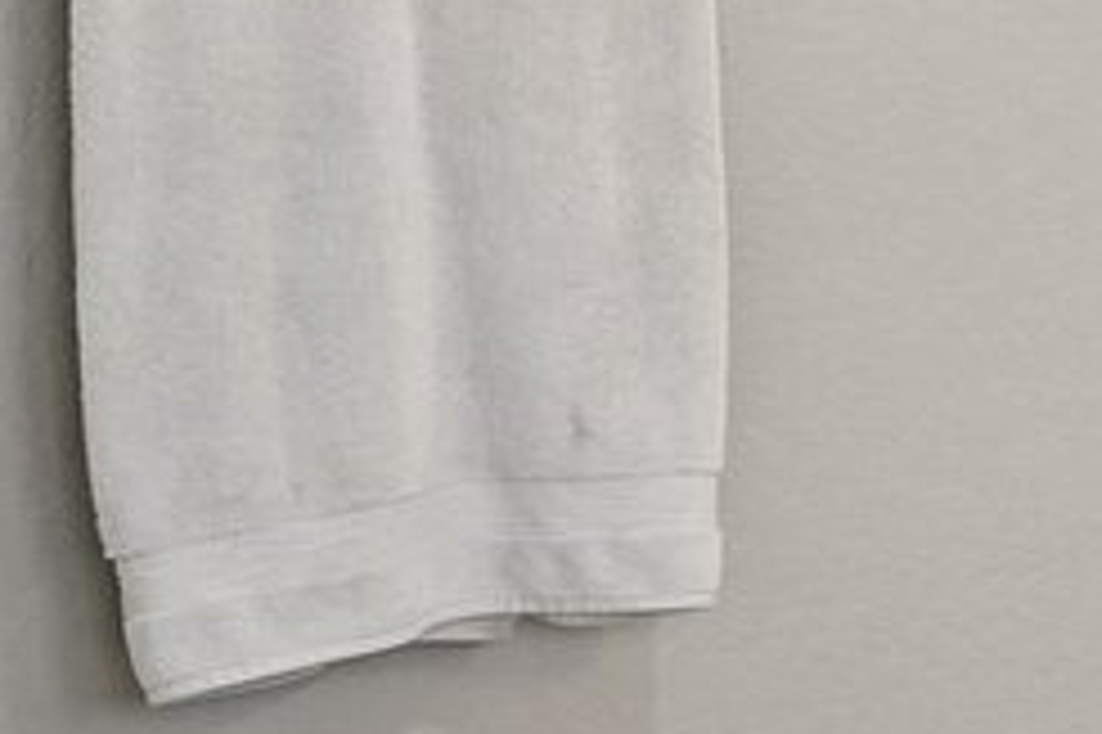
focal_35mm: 106
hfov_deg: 11.3
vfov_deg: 12.8
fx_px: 3242
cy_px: 27
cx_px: 3310
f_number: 8
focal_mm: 16
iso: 250
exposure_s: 1/30
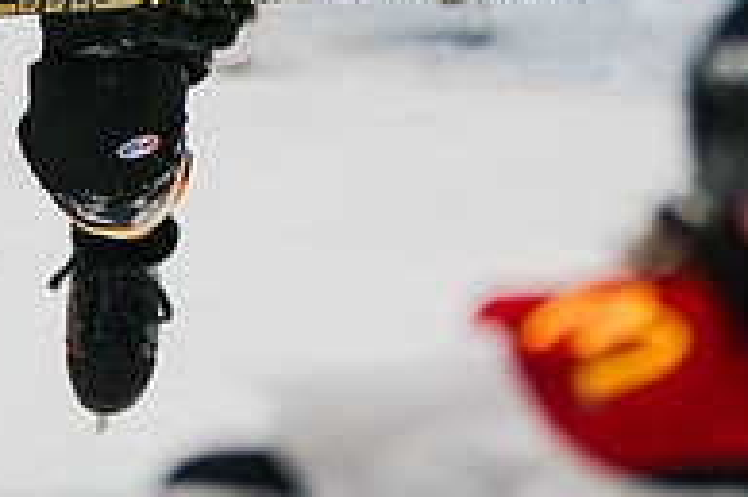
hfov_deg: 2.9
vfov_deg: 1.9
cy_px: -296
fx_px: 15009
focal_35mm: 723
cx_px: 73
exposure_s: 1/1600
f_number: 3.2
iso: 3200
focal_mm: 186
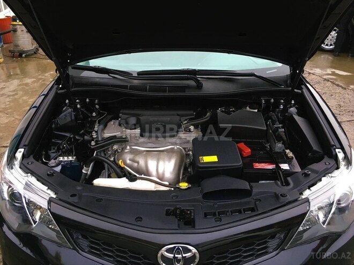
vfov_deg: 48.2
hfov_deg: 61.7
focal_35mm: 29
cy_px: 132
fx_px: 297
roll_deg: -0.7
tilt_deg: -27.1
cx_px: 177
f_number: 2.2
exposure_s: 1/33
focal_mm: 4.15
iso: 125
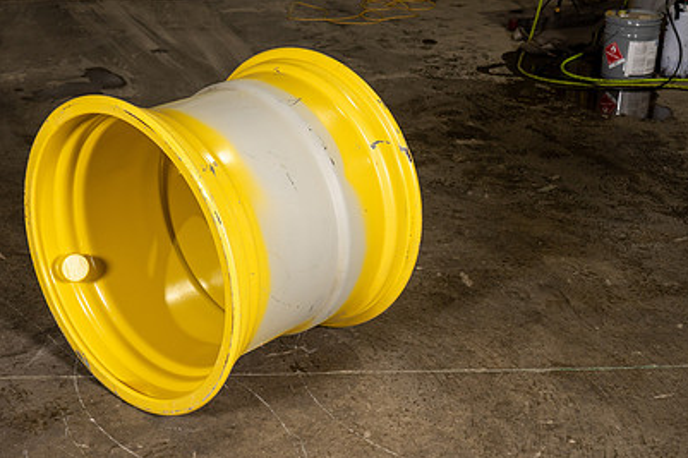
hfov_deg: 35.8
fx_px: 1051
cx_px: 220
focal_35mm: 55
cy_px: 234
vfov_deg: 24.6
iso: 500
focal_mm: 38
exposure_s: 1/100
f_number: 5.6
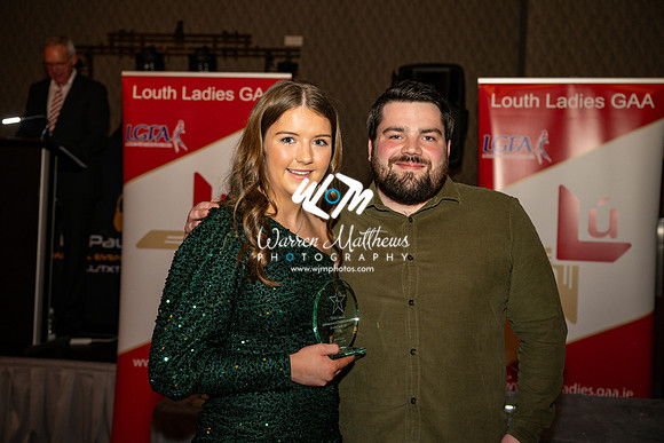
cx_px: 332
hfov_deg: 44.5
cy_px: 222
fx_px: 812
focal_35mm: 44
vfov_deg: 30.5
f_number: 4
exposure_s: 1/125
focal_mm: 44
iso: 500
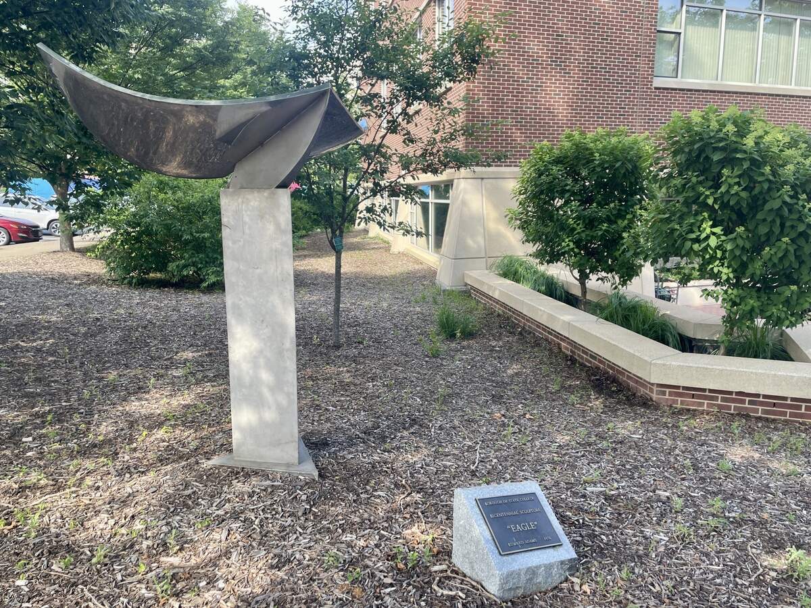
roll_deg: +0.3
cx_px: 406
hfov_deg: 67.3
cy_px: 304
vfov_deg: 53.1
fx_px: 609
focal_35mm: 26
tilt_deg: -9.3
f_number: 1.6
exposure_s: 1/325
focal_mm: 4.2
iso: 32
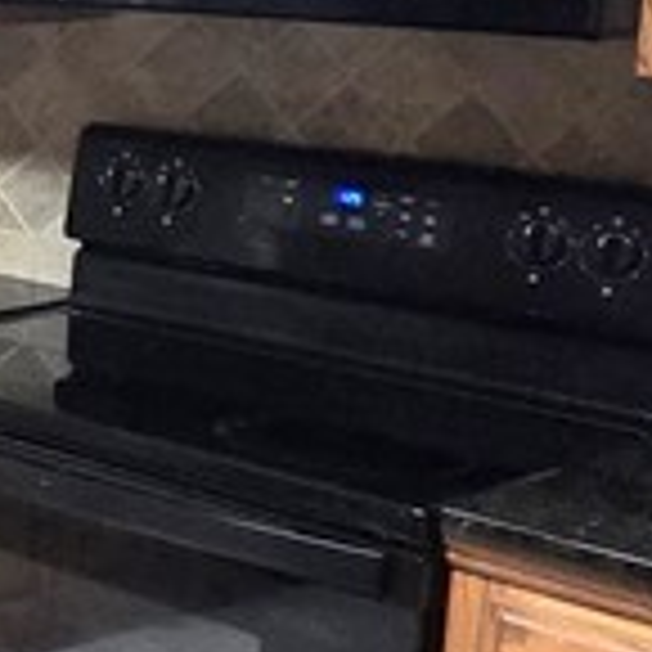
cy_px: 103
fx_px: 1726
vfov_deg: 21.1
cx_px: -949
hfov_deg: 14.0
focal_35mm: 81
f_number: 2.2
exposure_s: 1/60
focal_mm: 2.2
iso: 500
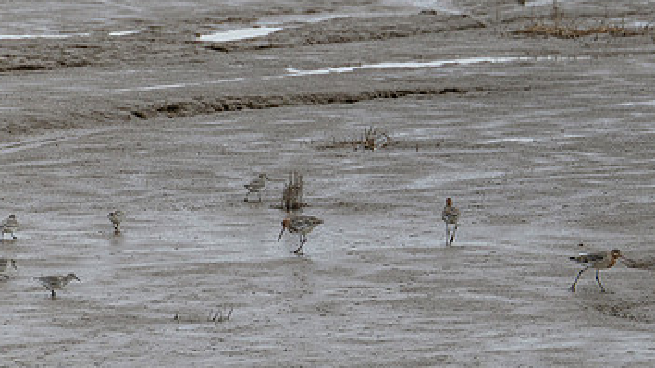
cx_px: 554
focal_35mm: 890
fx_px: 15455
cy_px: 138
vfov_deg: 1.4
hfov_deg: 2.4
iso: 640
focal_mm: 400
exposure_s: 1/1600
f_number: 6.3
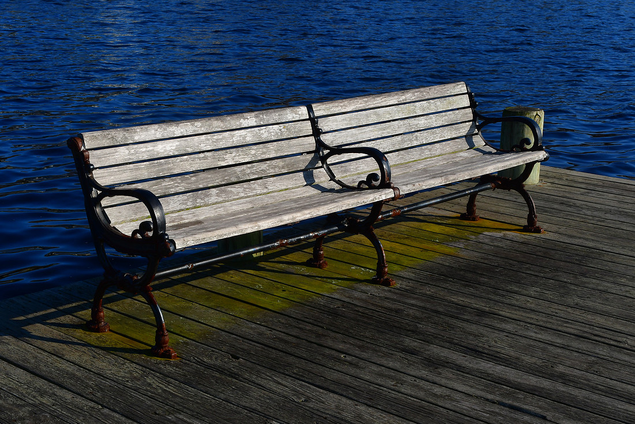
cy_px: 212
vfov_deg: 21.6
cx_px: 318
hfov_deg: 31.9
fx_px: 1111
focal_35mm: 63
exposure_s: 1/200
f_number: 16
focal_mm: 42
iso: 200
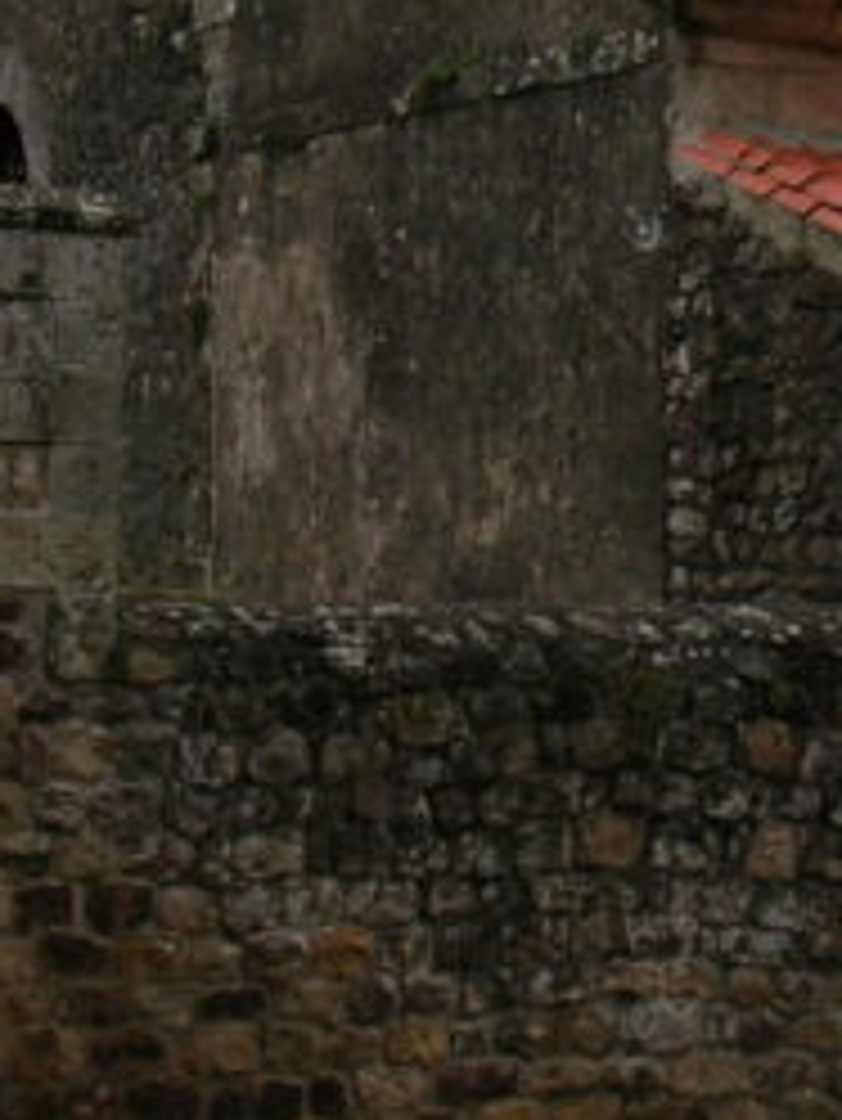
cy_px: 351
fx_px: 3791
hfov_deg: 12.4
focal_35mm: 117
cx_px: 986
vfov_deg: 16.8
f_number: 2.8
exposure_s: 1/475
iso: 50
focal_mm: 5.8
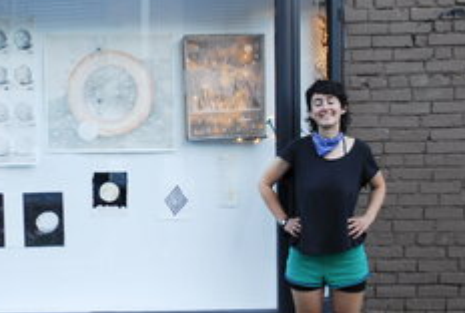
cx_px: 148
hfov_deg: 32.0
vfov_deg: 22.0
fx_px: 803
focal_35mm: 62
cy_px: 173
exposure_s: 1/30
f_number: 3.8
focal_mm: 24
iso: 200
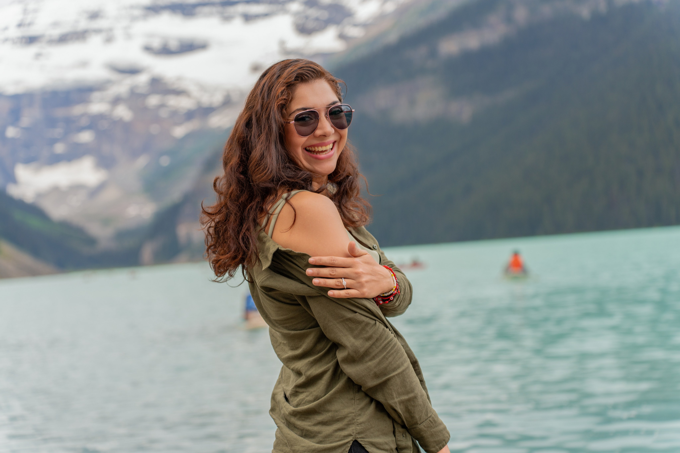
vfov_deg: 20.0
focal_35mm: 68
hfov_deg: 29.7
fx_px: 1284
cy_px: 226
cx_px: 340
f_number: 3.2
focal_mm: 68
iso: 160
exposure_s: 1/400
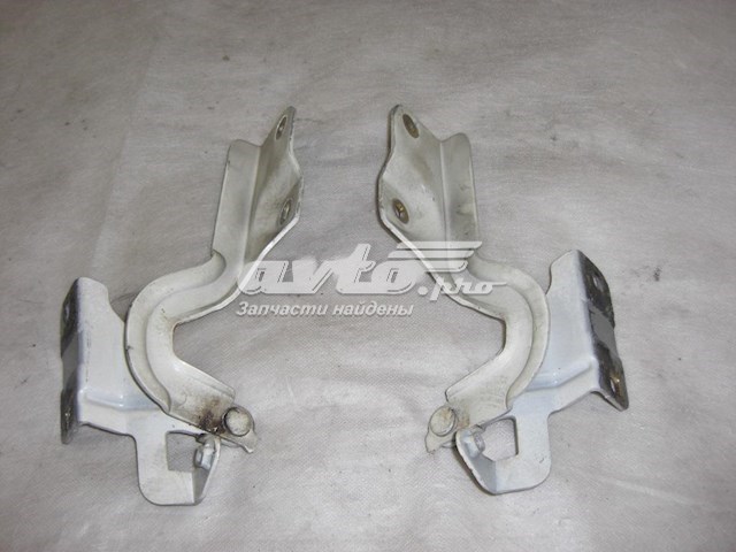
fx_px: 808
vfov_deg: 37.7
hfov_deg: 49.0
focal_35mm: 38
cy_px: 276
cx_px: 368
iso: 100
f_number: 2.8
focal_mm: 7.9
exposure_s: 1/60
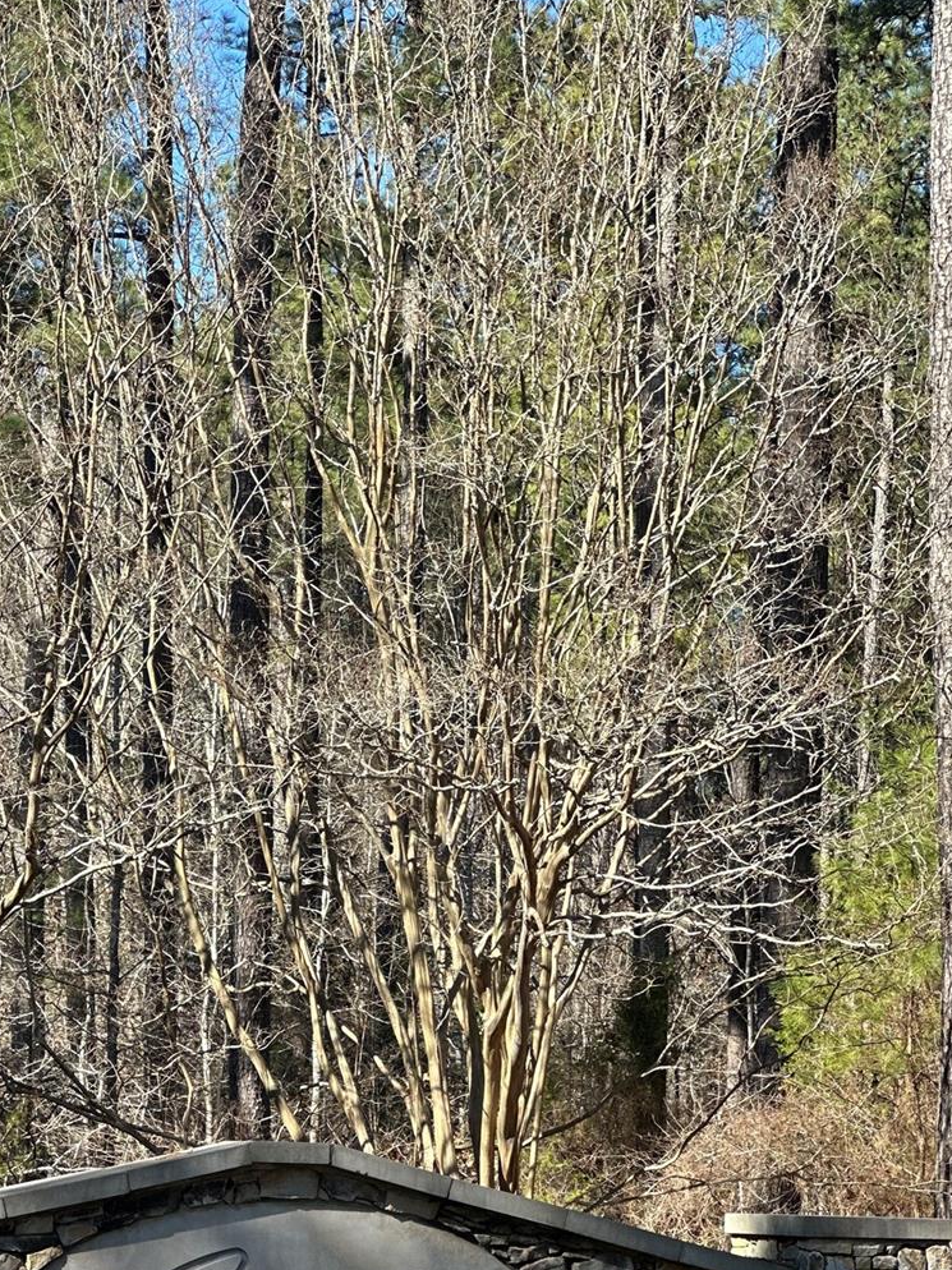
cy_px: 935
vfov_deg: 16.5
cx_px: 266
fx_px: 4365
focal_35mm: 119
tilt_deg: +4.8
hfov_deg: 12.4
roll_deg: -2.4
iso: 25
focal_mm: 9
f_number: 2.8
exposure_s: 1/174
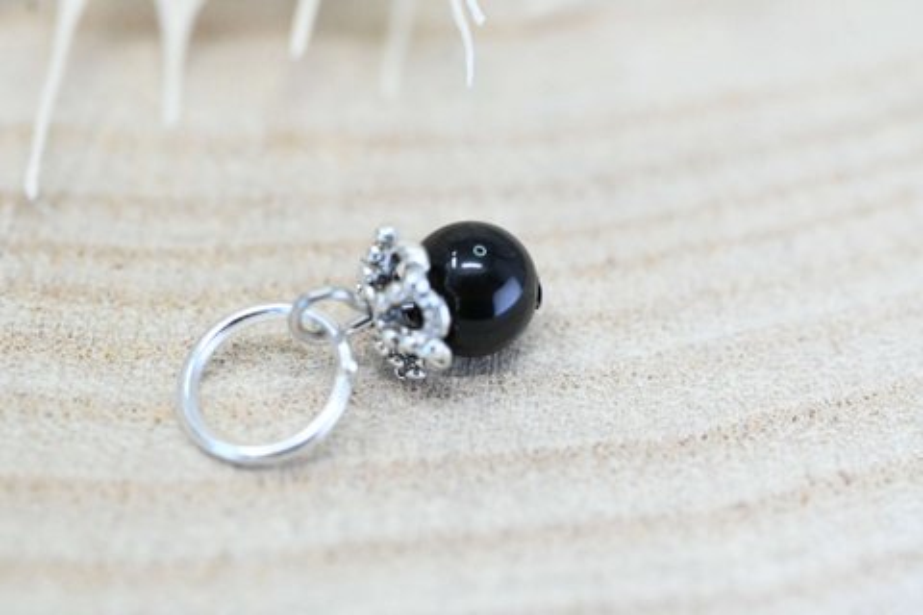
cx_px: 462
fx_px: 1923
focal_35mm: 75
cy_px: 308
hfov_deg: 27.0
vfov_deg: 18.2
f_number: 8
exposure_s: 1/1250
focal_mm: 50
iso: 8000
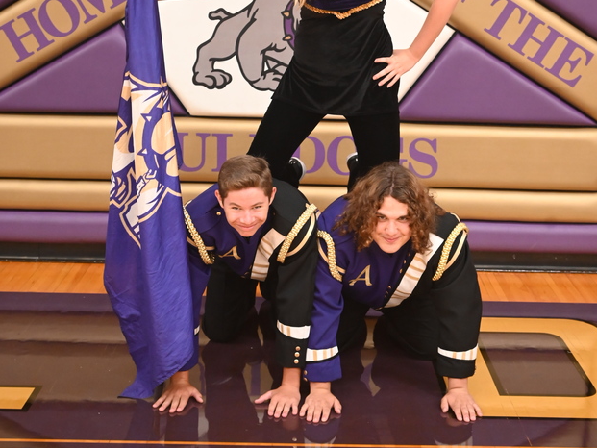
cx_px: 327
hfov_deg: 29.8
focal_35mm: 65
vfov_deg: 22.5
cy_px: 158
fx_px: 1121
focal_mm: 41
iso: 3200
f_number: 5.6
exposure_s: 1/60
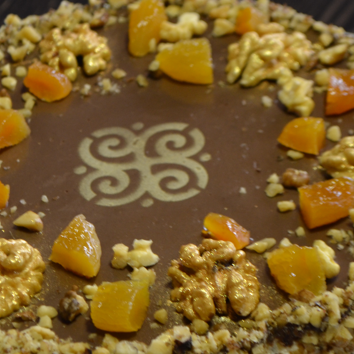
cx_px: 116
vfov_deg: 10.4
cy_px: 224
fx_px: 1944
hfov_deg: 10.4
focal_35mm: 168
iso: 400
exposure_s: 1/20
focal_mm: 48
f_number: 5.6
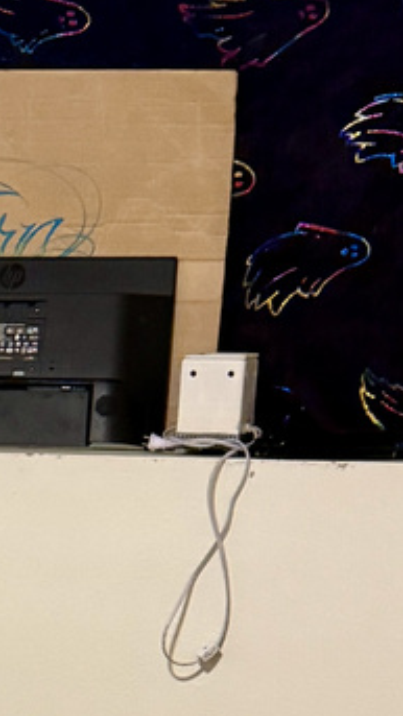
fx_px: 2222
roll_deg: +0.0
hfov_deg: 9.9
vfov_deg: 17.3
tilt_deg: -11.9
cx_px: -294
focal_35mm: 117
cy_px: 914
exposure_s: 1/60
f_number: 1.78
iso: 400
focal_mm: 6.76
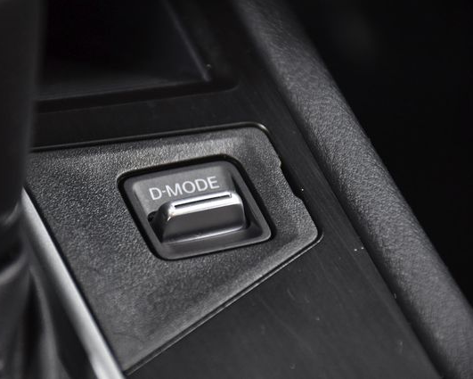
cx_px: 190
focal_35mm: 207
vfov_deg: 7.5
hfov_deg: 9.3
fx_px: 2898
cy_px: 190
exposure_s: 1/80
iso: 1250
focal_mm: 122
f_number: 5.6
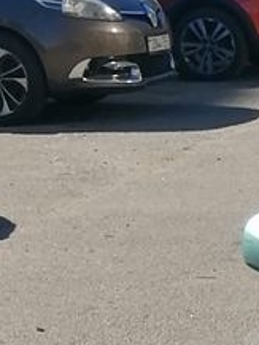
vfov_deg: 9.8
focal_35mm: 199
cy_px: 420
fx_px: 1983
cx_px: 785
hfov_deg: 6.7
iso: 50
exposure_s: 1/1277
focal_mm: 3.62
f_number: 1.8
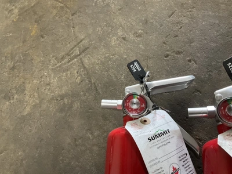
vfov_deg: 48.2
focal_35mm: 29
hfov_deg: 61.7
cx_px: 116
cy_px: 87
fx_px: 194
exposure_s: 1/60
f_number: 1.8
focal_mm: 3
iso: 250
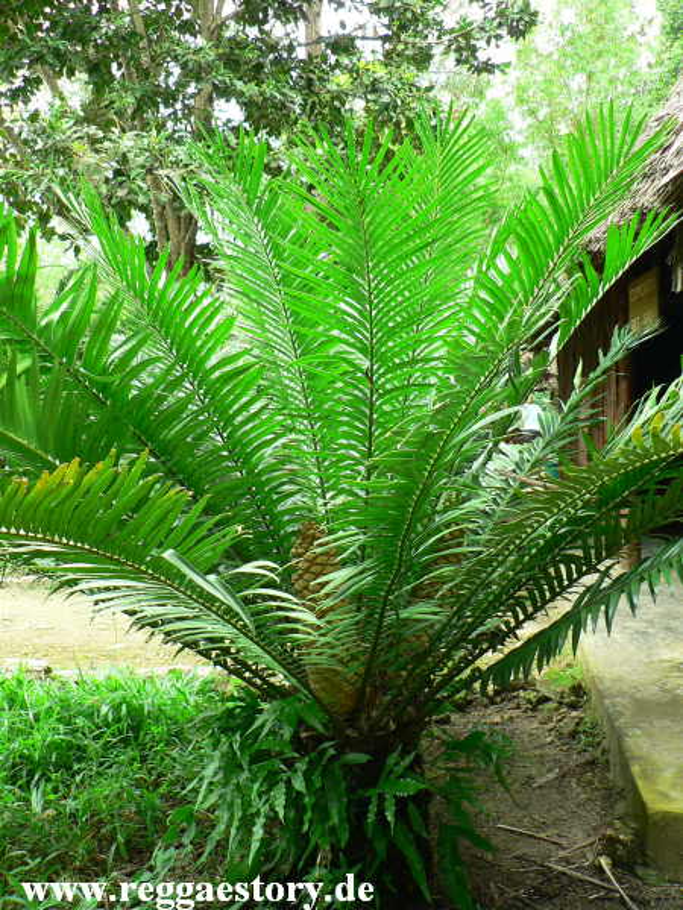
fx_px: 921
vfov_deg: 52.6
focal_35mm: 35
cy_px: 455
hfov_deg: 40.7
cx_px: 342
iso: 64
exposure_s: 1/40
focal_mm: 6
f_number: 2.8
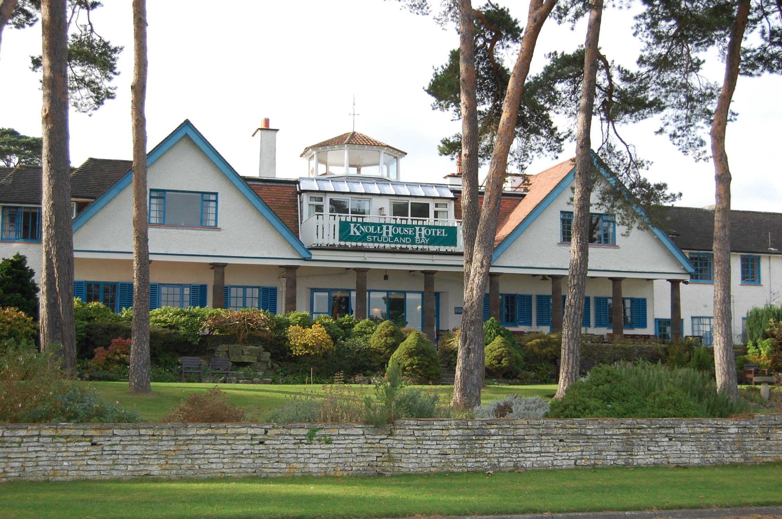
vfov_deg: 26.4
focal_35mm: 51
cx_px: 391
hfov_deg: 38.9
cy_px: 260
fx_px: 1106
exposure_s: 1/500
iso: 400
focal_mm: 34
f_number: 5
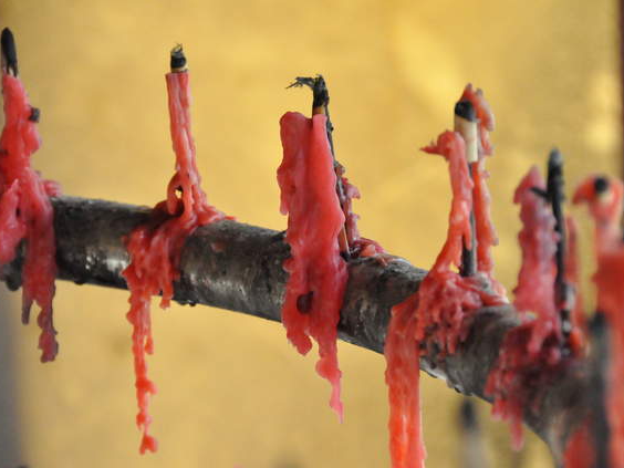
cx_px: 304
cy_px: 234
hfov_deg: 6.1
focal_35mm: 327
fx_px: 5895
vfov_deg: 4.5
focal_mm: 200
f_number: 8
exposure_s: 1/1000
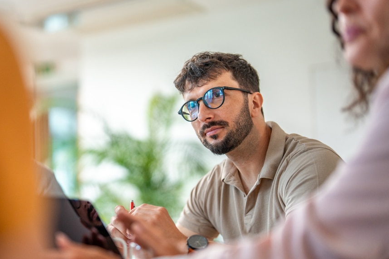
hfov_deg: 27.5
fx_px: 789
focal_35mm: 73
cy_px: 146
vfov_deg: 18.7
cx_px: 125
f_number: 1.2
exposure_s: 1/125
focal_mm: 50
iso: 320
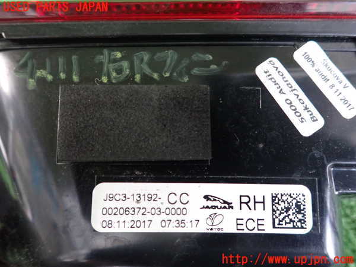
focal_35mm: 25
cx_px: 178
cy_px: 134
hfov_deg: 69.4
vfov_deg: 54.9
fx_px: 257
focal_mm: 4.5
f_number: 2
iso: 800
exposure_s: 1/30
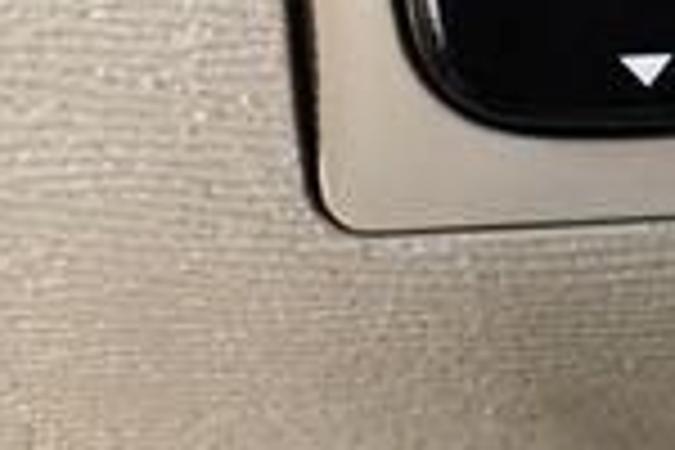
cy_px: -171
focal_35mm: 154
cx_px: 1256
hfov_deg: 12.1
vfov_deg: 8.7
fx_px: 2887
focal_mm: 18
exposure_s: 1/250
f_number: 3.5
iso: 800
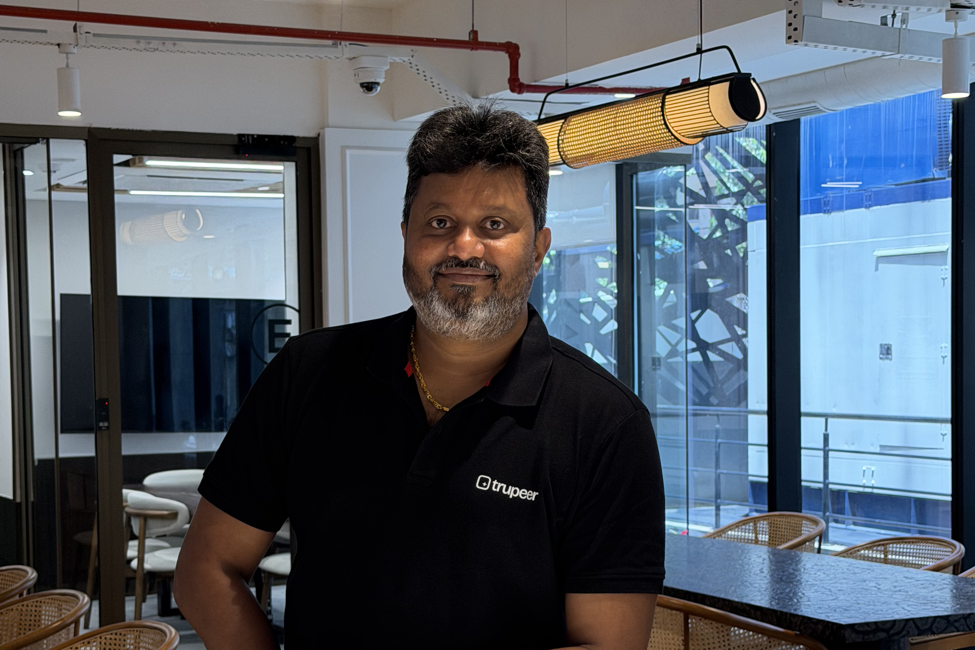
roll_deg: +0.9
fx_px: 1815
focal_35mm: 67
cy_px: 438
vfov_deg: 20.2
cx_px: 488
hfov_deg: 30.1
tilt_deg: -2.3
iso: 80
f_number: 1.78
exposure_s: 1/130
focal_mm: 6.76
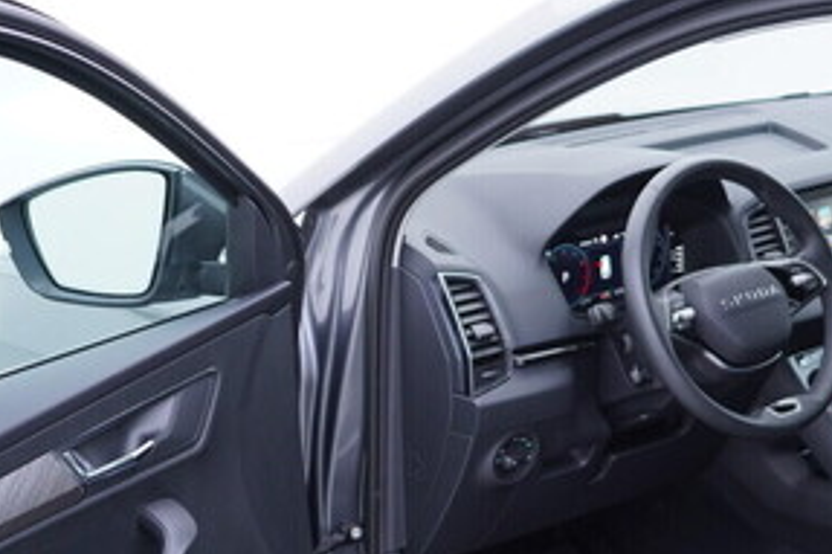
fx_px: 1594
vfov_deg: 19.5
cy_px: 460
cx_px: 551
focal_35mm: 69
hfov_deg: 29.1
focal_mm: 24
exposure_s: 1/40
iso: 160
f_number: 2.8
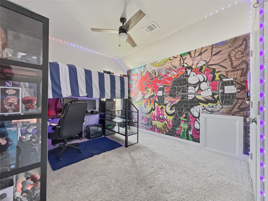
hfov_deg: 106.2
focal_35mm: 13
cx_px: 134
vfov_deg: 89.9
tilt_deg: +0.8
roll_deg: -0.4
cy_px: 100
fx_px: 101
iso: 400
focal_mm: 1.6
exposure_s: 1/60
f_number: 1.8
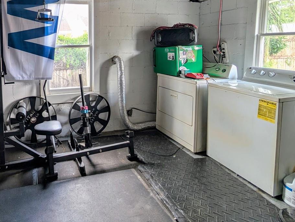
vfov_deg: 60.3
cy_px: 57
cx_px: 77
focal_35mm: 21
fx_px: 179
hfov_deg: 73.8
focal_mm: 2.02
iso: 55
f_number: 1.7
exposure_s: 1/71.2
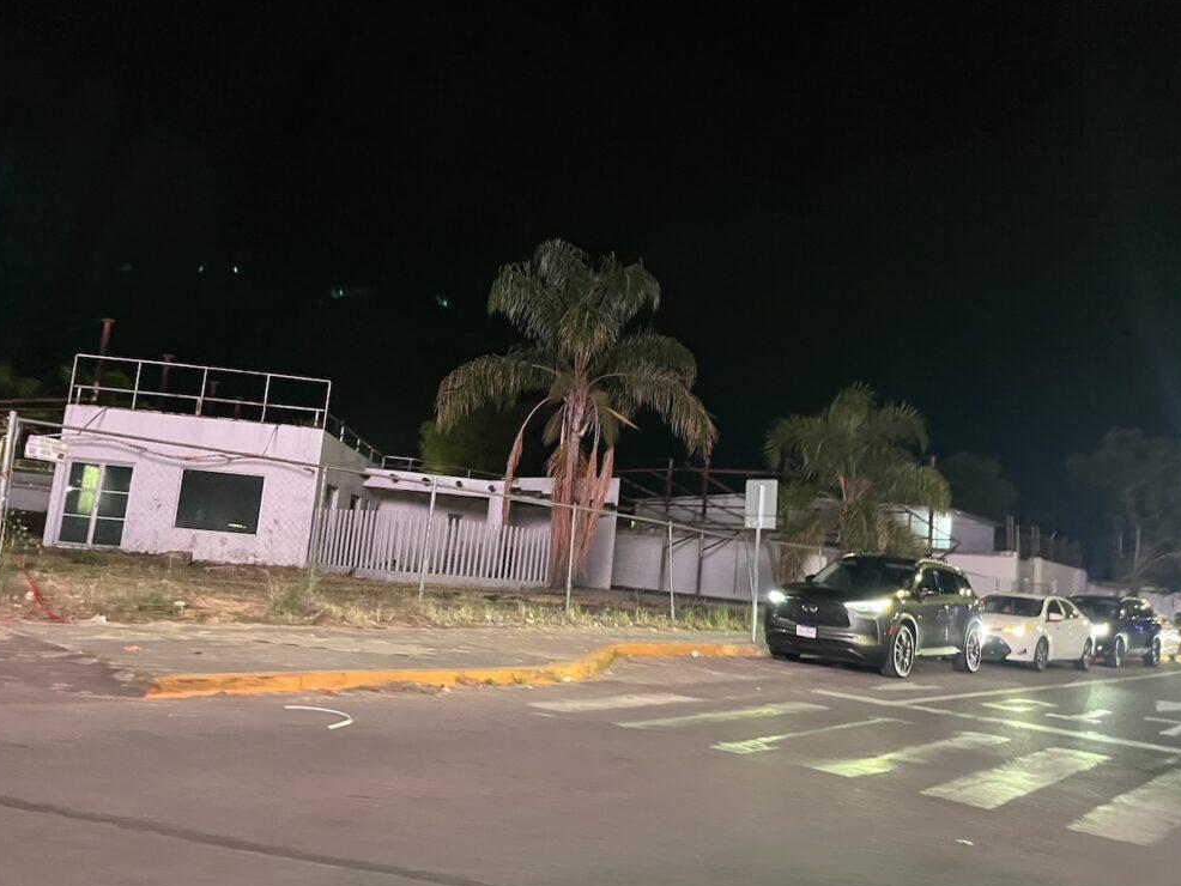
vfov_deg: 51.4
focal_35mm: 27
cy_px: 453
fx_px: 921
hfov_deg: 65.3
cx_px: 599
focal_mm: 5.1
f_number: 1.6
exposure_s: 1/29
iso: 640
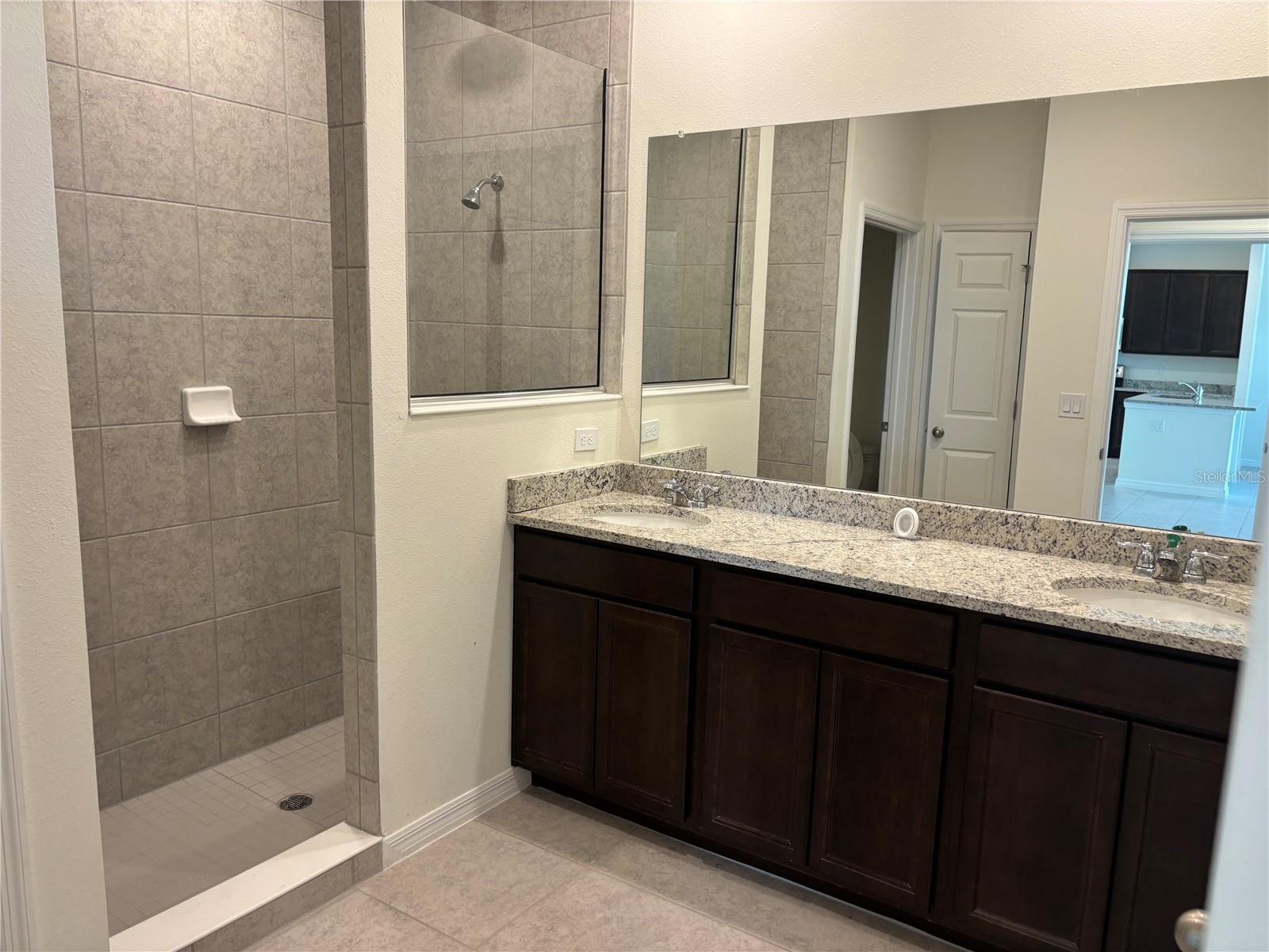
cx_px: 634
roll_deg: -1.6
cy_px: 476
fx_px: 953
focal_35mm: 26
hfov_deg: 67.3
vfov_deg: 53.1
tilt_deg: -9.4
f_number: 1.6
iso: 80
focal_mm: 5.96
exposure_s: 1/60
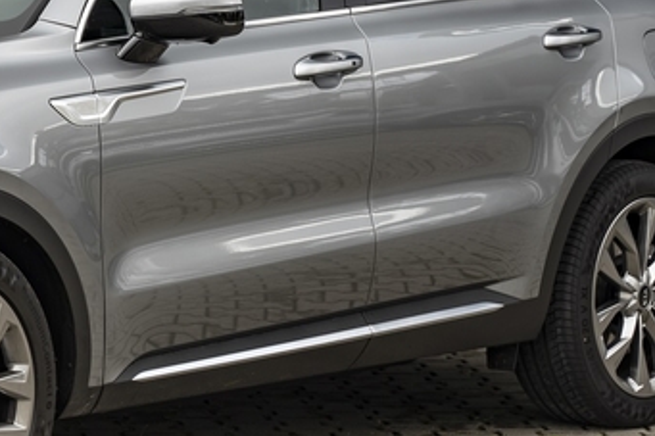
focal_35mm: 220
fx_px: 4001
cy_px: 70
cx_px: 21
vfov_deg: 6.2
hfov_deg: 9.3
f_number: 8
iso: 200
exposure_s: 1/50
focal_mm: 75
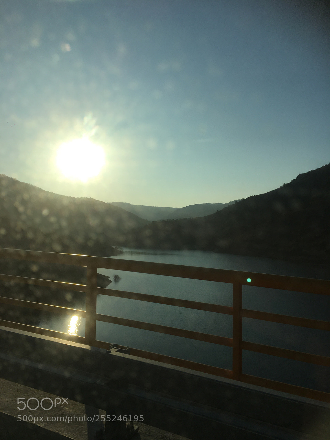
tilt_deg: +0.4
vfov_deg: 61.7
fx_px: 369
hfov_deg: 48.2
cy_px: 220
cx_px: 165
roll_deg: -0.6
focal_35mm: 29
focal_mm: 4.15
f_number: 2.2
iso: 25
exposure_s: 1/6410
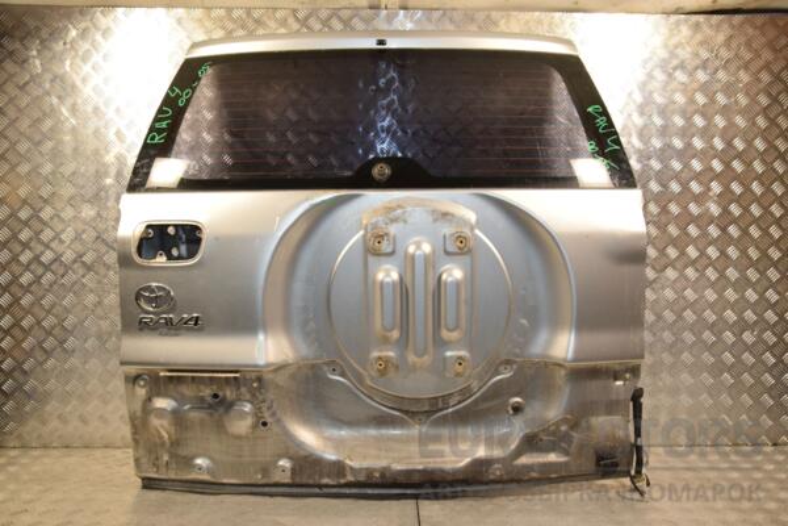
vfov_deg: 40.0
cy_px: 263
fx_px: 722
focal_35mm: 33
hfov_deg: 57.2
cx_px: 394
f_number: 7.1
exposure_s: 1/200
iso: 800
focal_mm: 22
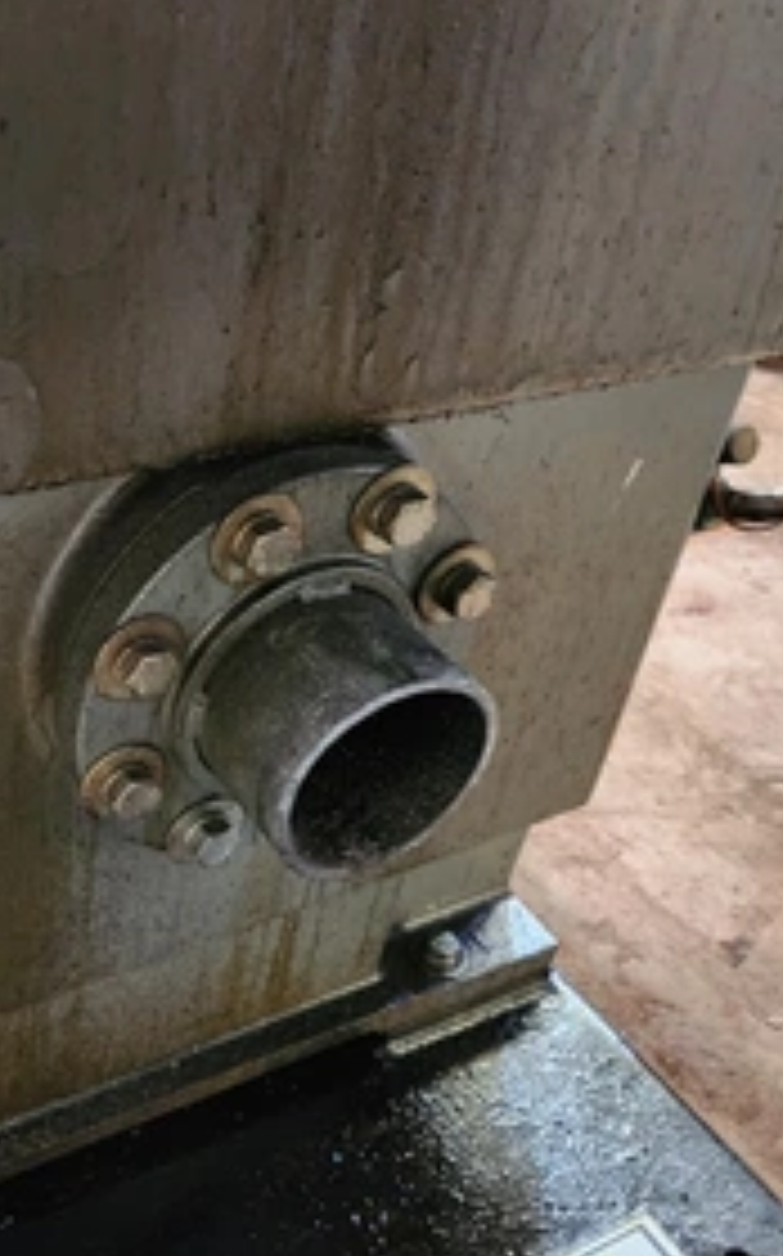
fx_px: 1197
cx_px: 99
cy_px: 635
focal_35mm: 35
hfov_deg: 34.5
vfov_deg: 55.4
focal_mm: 5.4
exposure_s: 1/24
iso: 1250
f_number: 1.8
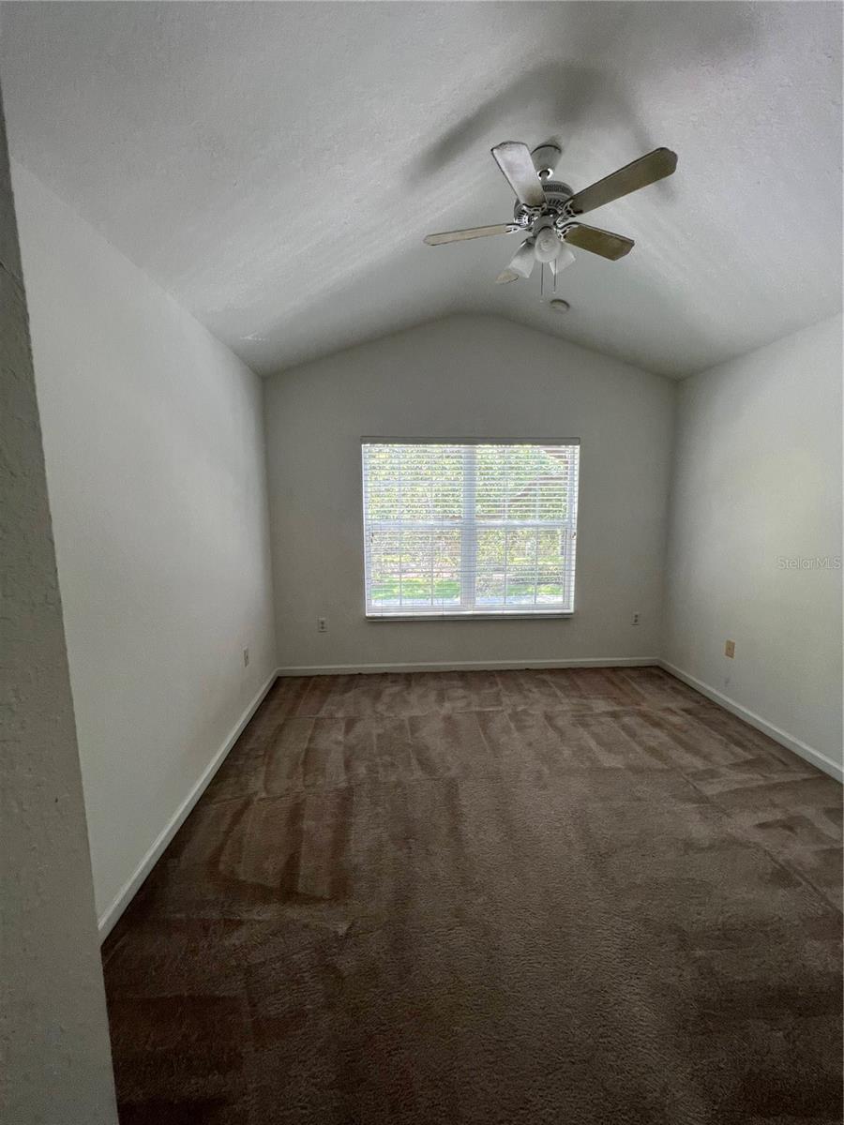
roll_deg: +0.6
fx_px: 423
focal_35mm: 13
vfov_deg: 106.2
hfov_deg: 89.9
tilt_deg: -9.3
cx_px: 422
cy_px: 562
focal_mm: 1.57
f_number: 1.8
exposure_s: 1/99
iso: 64
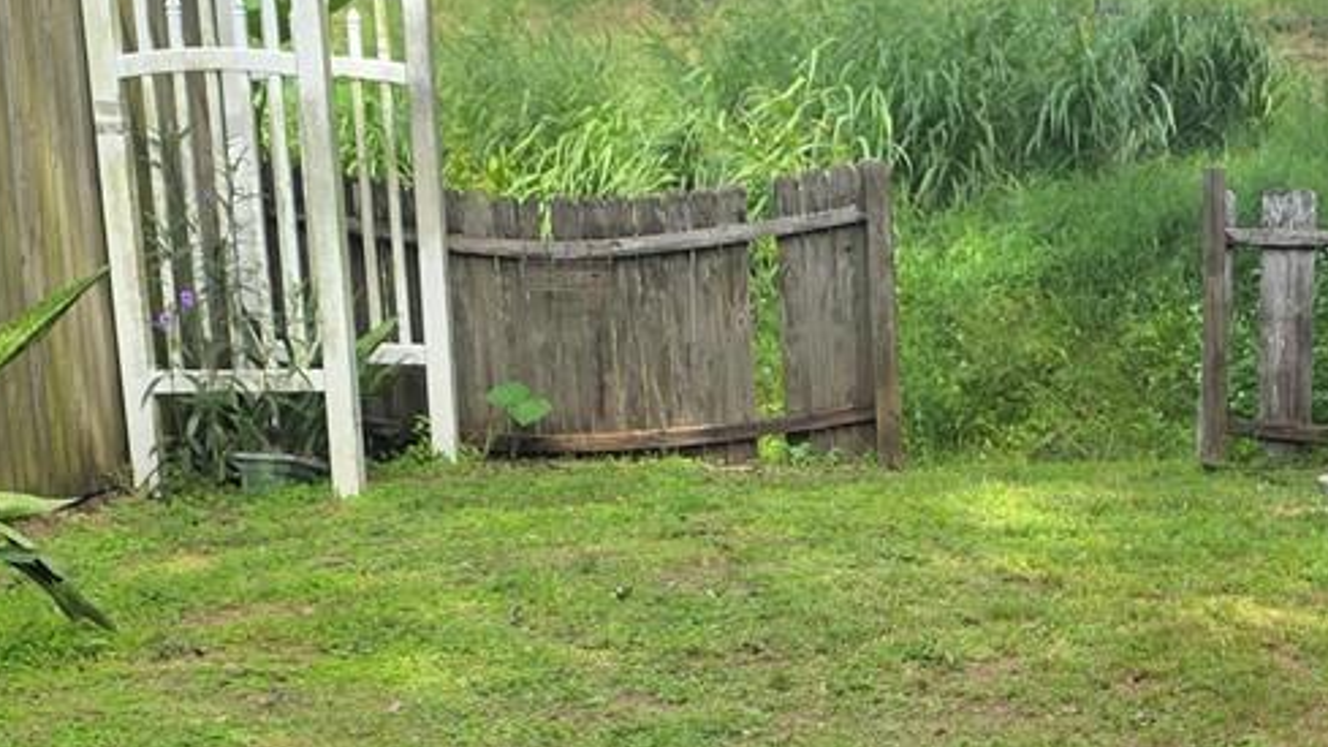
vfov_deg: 14.5
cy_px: 777
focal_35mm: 82
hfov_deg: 25.3
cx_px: 1138
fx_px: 2887
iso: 80
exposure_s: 1/3100
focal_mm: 6.3
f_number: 1.7
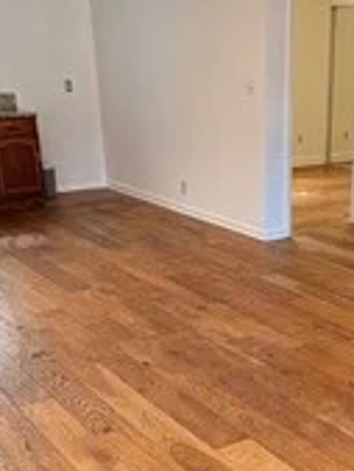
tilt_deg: -26.5
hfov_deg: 27.3
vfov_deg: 34.3
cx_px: 254
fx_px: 722
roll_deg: +0.4
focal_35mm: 53
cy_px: 418
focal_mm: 2.22
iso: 125
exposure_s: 1/60
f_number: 2.2
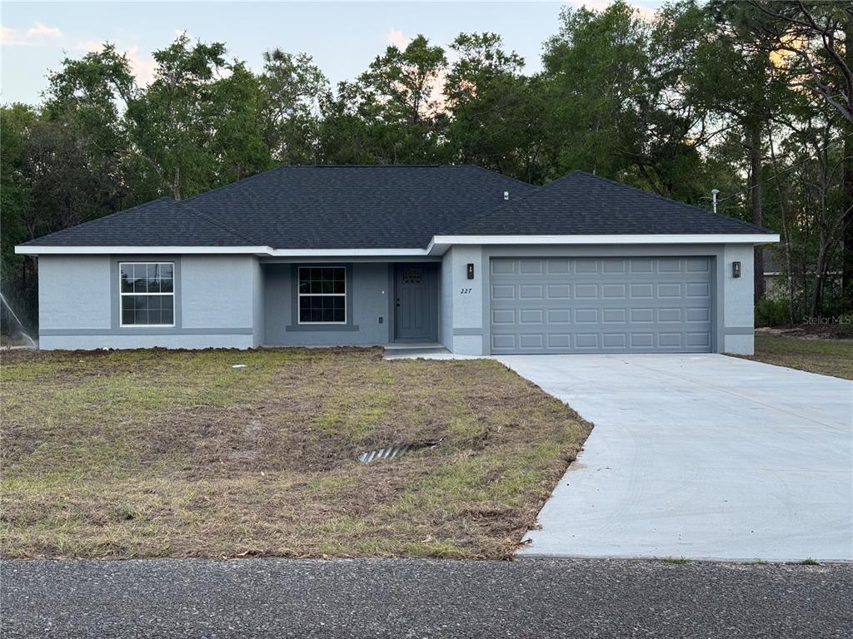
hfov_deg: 39.7
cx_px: 426
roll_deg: +0.3
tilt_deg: -0.2
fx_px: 1183
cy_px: 320
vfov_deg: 30.3
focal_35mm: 48
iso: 100
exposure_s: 1/76
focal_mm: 6.76
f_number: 1.78
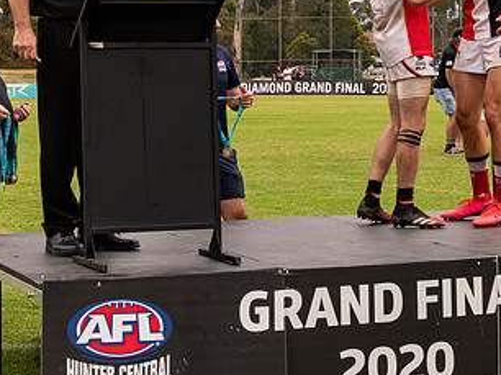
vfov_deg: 13.3
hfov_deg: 17.7
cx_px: 363
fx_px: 1605
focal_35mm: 111
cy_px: 78
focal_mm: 30
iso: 400
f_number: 6.3
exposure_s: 1/320
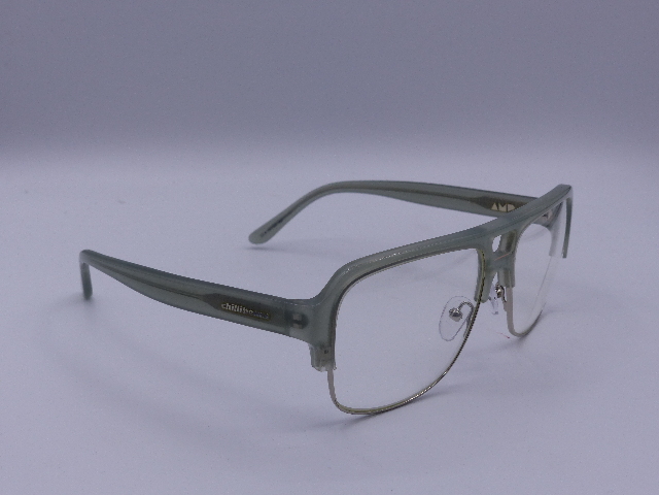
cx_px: 330
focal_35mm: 52
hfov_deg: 36.8
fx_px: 990
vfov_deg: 28.0
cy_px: 248
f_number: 4
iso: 100
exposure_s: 1/1000
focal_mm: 9.4
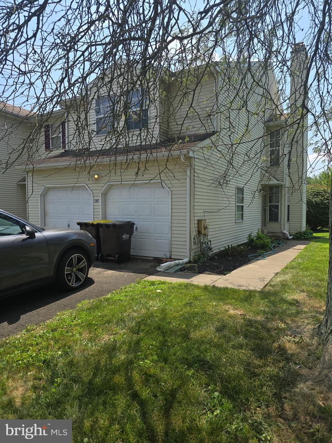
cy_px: 222
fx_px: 294
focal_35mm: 23
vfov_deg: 73.9
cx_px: 166
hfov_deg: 58.9
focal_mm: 6.3
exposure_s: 1/568
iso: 12
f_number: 1.7
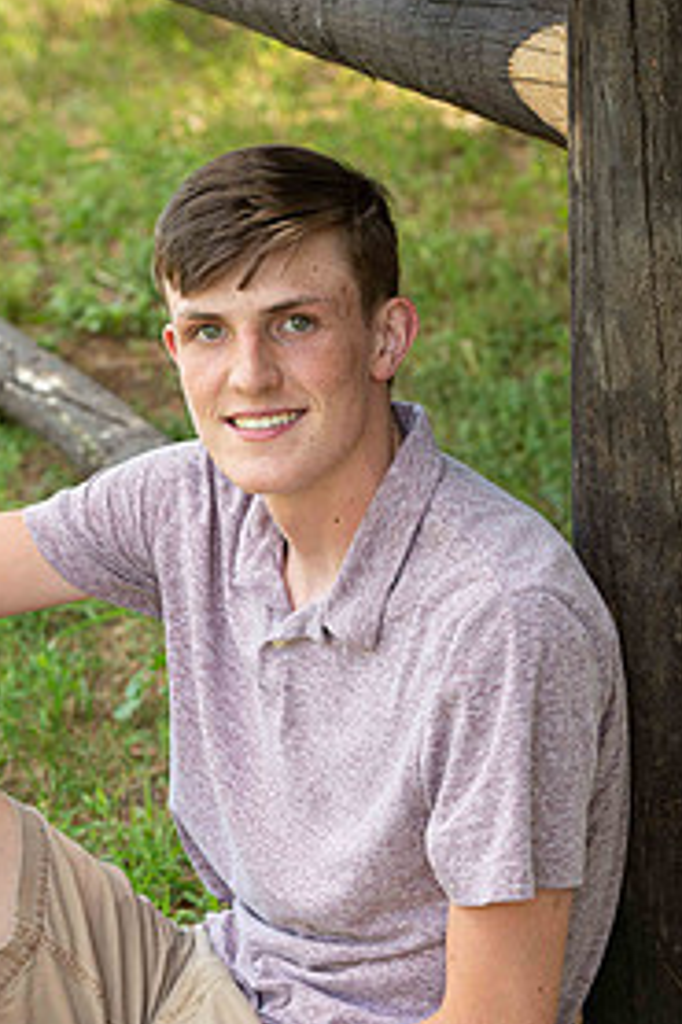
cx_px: 177
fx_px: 4381
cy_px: 762
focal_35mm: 154
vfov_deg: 13.3
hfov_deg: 8.9
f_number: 5.6
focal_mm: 95
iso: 400
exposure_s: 1/200
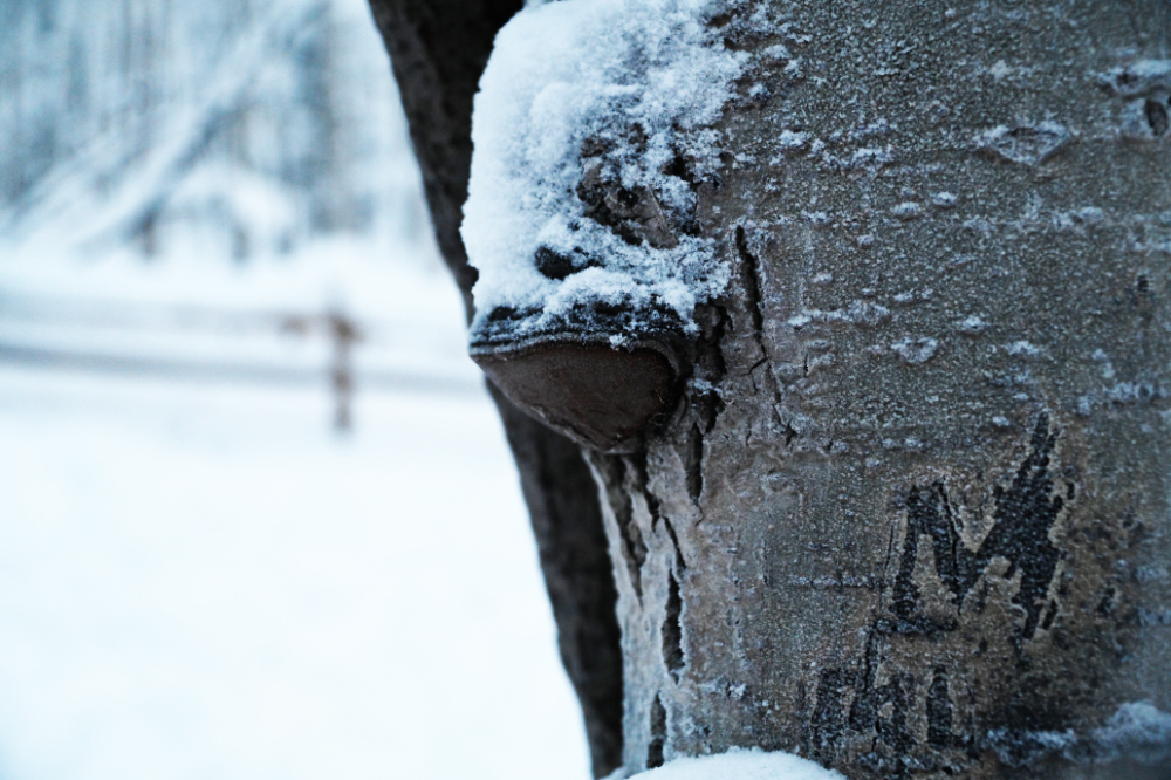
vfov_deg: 27.0
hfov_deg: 39.6
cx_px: 586
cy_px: 390
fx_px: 1626
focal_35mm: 50
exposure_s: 1/320
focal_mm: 50
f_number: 4.5
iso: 2500
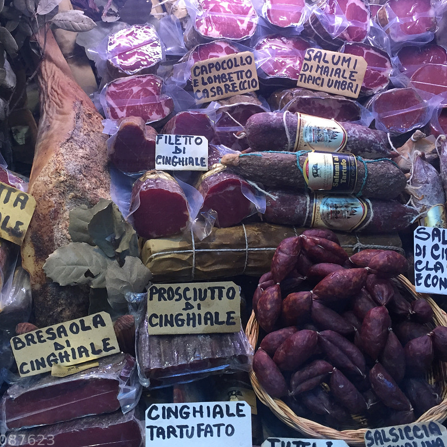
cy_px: 190
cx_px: 188
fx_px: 643
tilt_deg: -33.5
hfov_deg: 38.2
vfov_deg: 38.3
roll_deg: +0.7
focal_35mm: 44
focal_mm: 4.15
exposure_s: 1/33
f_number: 2.2
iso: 125
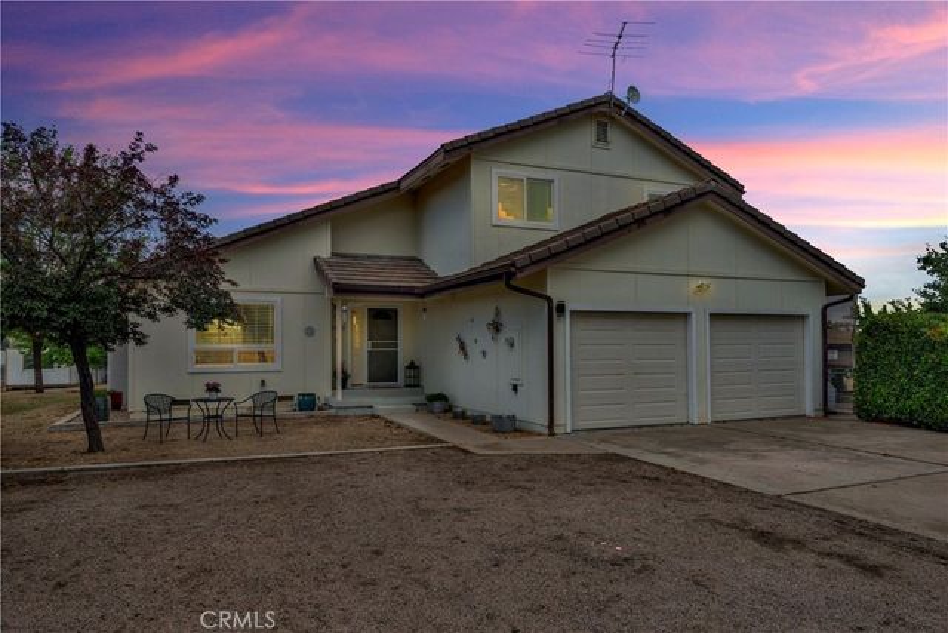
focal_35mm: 24
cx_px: 474
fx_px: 632
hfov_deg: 73.7
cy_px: 316
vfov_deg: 53.2
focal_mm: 24
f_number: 11
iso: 200
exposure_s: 1/100
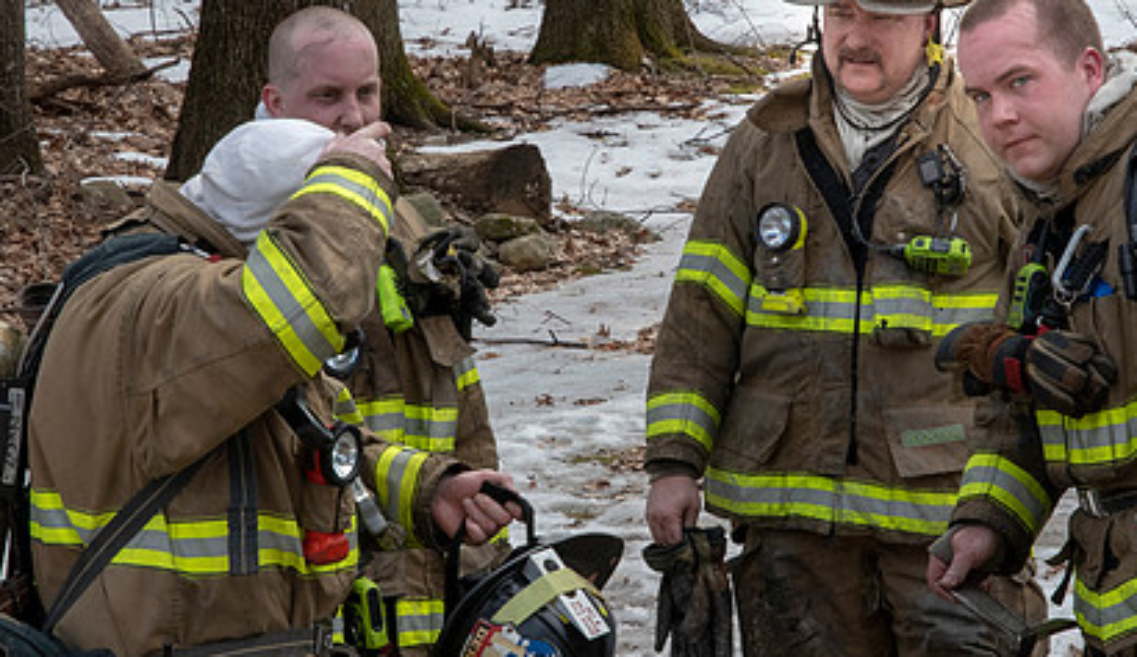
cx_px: 620
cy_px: 311
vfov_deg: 8.1
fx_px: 4613
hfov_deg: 14.0
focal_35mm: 152
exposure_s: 1/640
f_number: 9
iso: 1000
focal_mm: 60
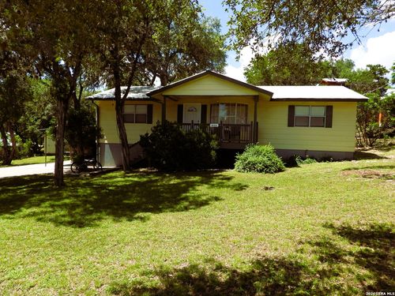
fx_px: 274
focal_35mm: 24
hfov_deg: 71.6
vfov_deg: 56.8
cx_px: 198
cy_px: 148
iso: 100
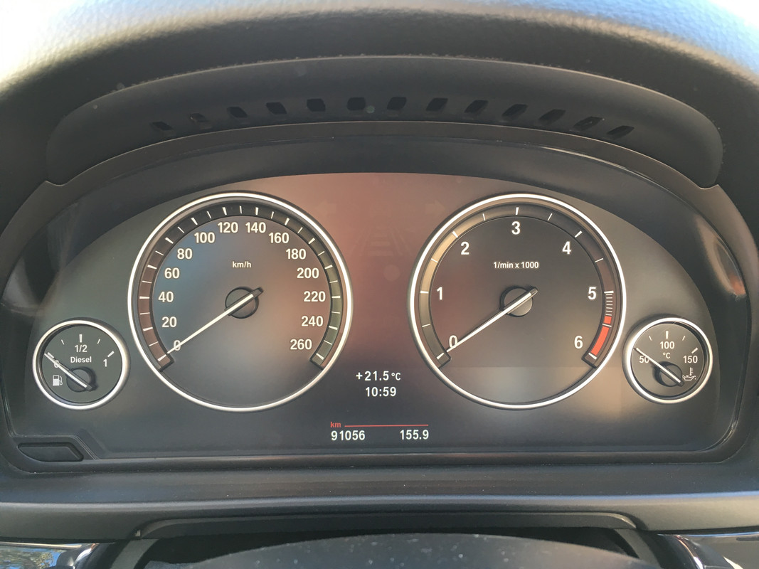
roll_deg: -2.4
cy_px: 284
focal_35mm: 29
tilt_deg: -22.7
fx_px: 636
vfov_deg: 48.2
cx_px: 380
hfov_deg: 61.7
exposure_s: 1/33
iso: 40
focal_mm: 4.15
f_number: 2.2
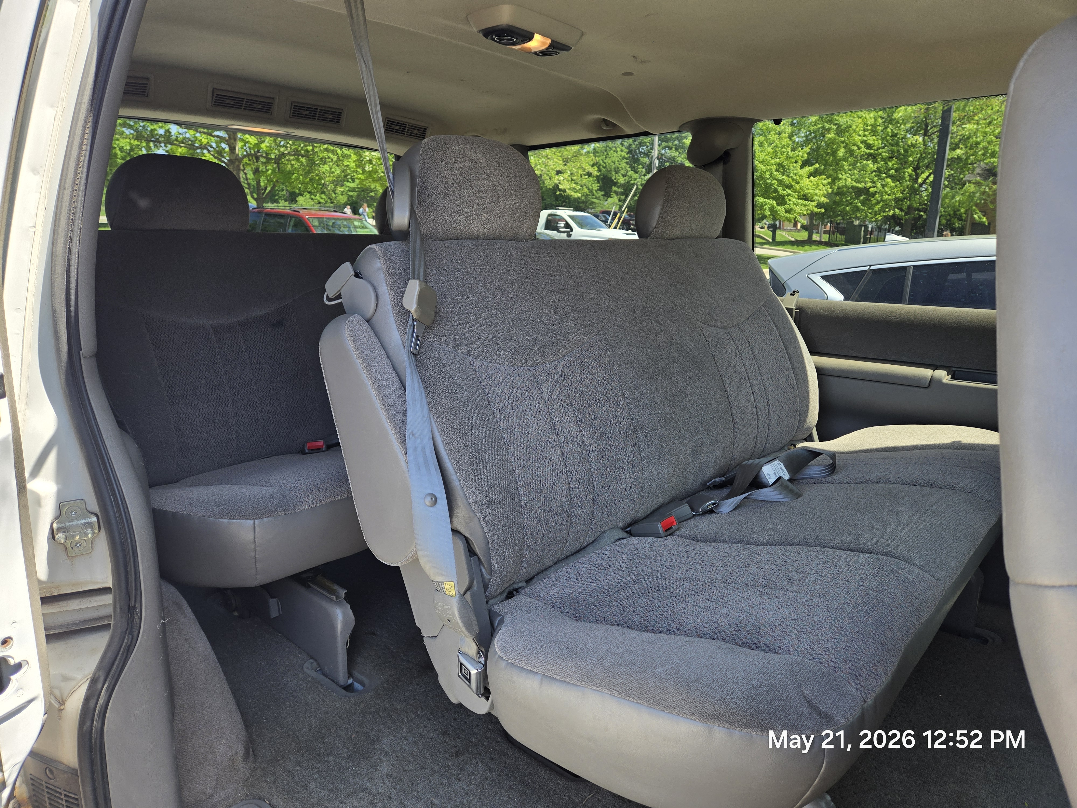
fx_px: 716
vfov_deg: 58.9
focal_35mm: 23
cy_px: 404
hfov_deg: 73.9
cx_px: 538
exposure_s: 1/243
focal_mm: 5.4
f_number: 1.8
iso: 25
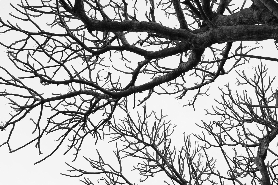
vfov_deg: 34.1
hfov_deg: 49.6
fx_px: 301
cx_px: 139
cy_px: 92
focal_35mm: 39
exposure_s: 1/40
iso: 800
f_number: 5.6
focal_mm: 26
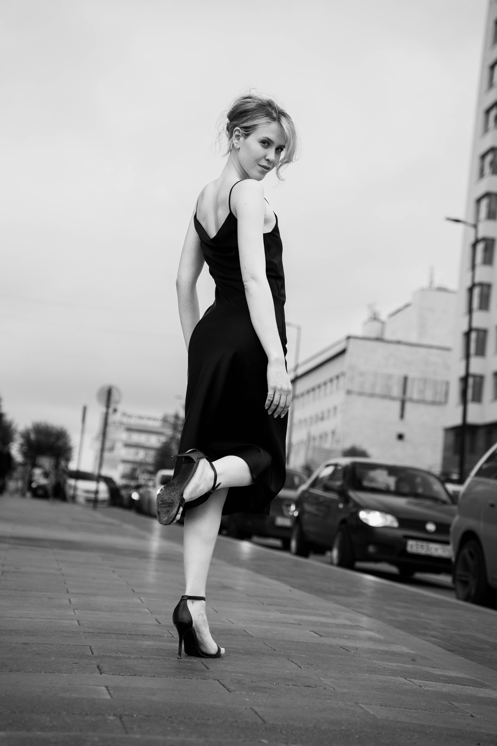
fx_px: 1271
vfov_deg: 32.7
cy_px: 373
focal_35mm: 61
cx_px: 248
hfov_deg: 22.1
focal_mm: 61.4
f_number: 3.5
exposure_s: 1/1250
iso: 1600
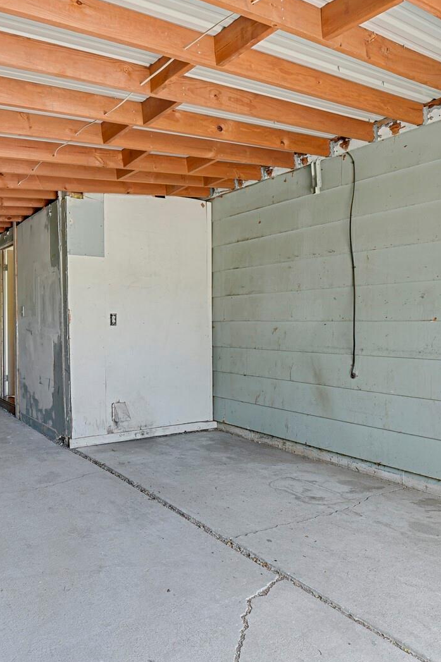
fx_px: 478
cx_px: 200
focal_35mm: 26
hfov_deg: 49.5
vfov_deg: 69.4
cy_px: 328
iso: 5600
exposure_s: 1/20
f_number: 8
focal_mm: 17
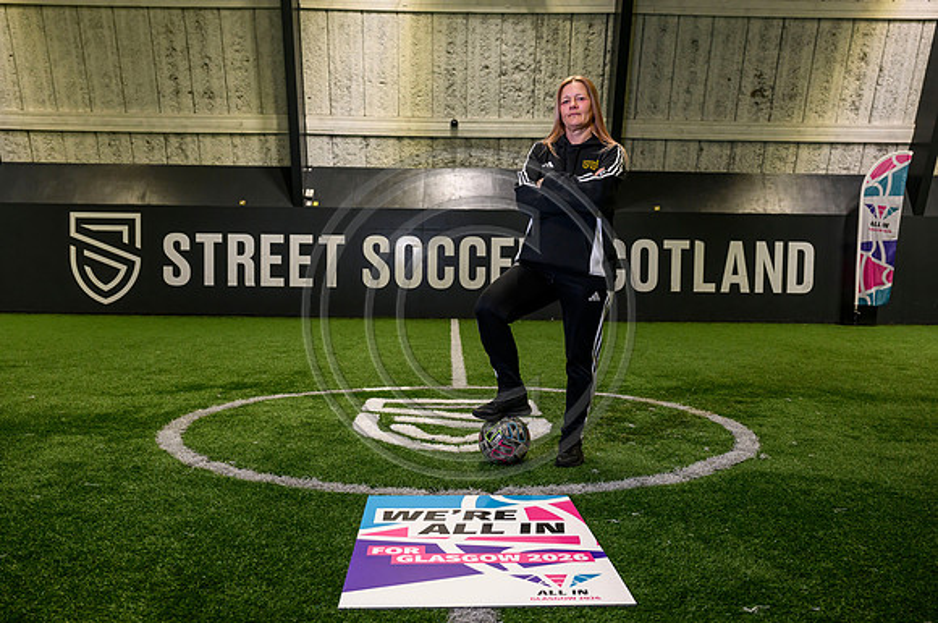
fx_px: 848
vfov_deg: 40.3
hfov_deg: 57.9
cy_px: 308
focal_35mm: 33
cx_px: 467
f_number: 5.6
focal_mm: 31.5
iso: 2000
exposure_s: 1/125
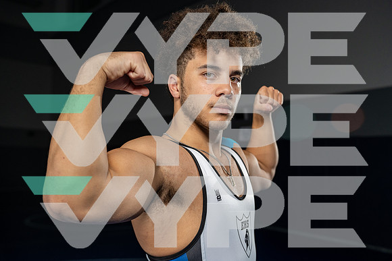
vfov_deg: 34.2
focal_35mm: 39
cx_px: 196
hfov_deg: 49.5
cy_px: 130
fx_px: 425
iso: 800
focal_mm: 39
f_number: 4
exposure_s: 1/125
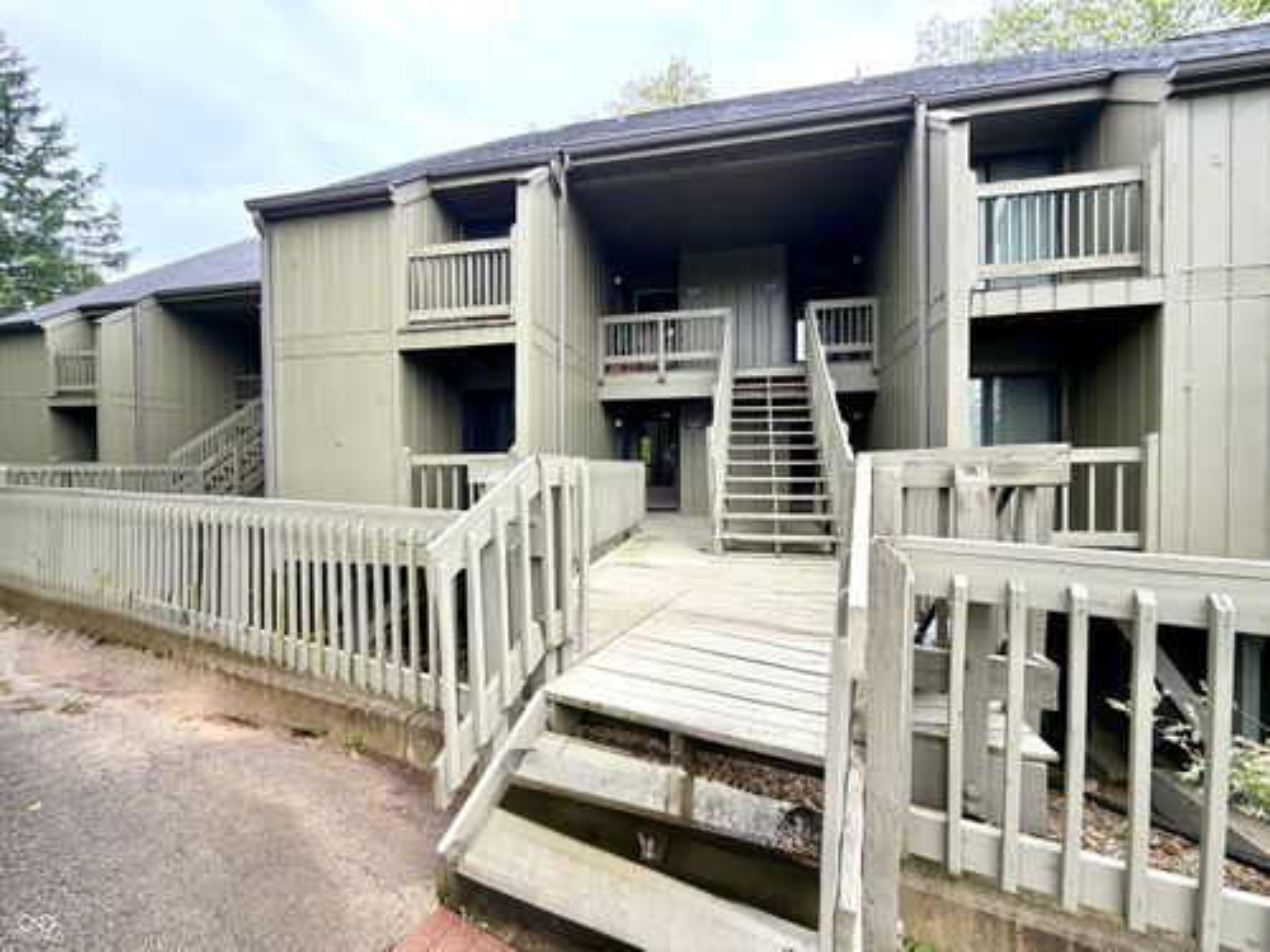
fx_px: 514
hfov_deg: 102.1
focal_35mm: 14
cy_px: 476
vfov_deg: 85.7
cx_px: 635
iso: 64
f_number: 2.2
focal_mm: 2.22
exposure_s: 1/175
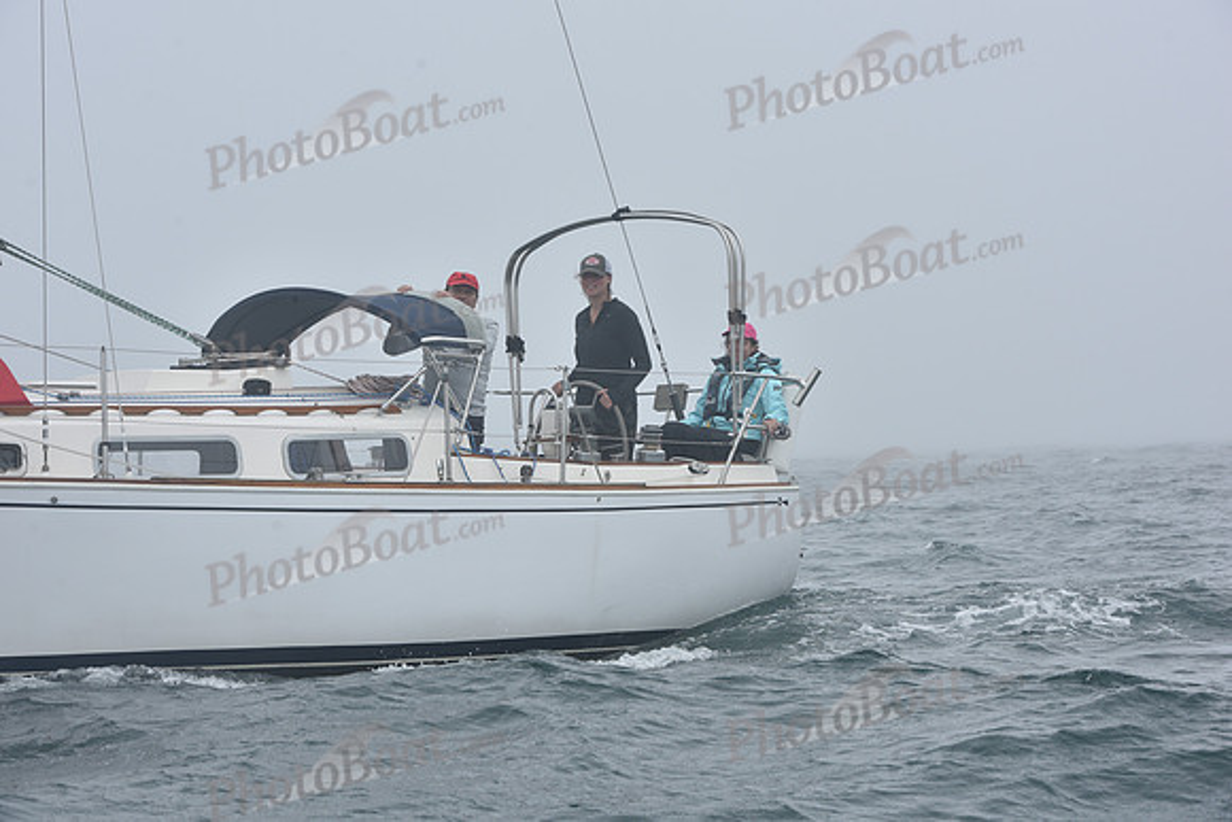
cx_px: 616
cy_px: 411
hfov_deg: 20.8
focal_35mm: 98
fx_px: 3354
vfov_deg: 14.0
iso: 250
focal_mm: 98
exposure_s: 1/800
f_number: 10
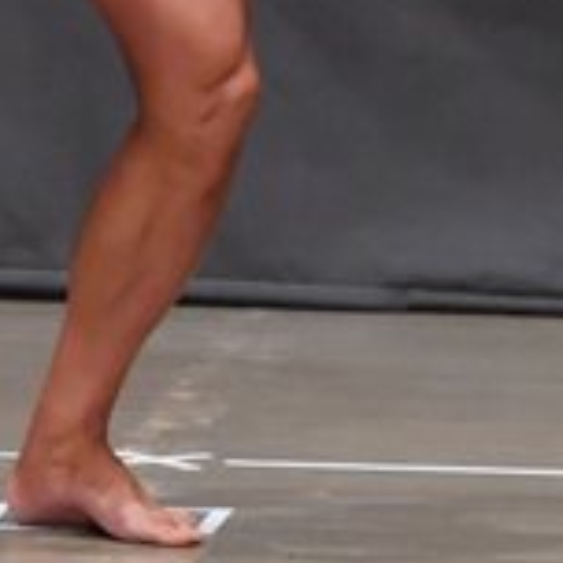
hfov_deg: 1.8
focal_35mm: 976
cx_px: 6
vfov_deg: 1.8
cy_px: -315
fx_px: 17959
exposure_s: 1/400
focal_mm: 150
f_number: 5.6
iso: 6400
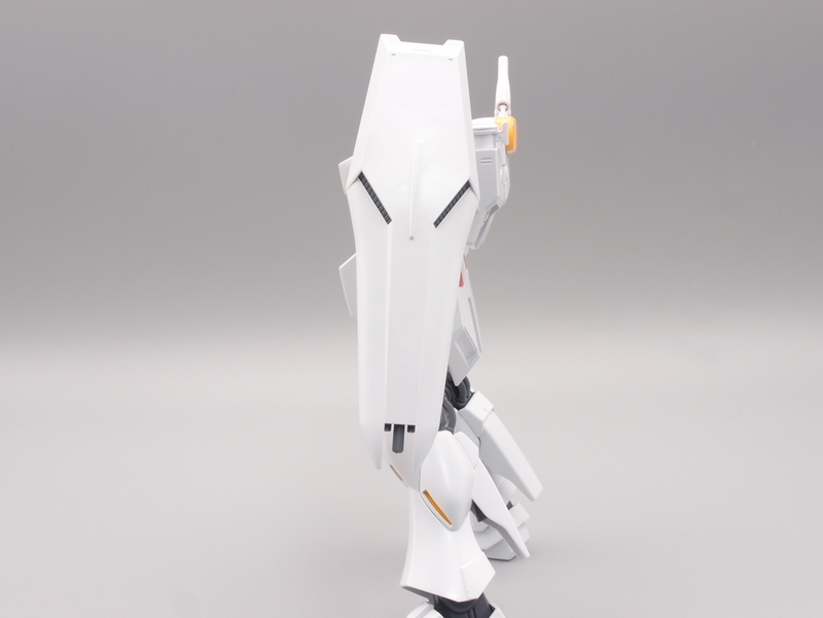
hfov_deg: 38.2
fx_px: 1189
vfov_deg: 29.1
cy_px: 309
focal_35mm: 50
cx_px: 412
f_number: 8
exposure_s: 1/5
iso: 100
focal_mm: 10.83
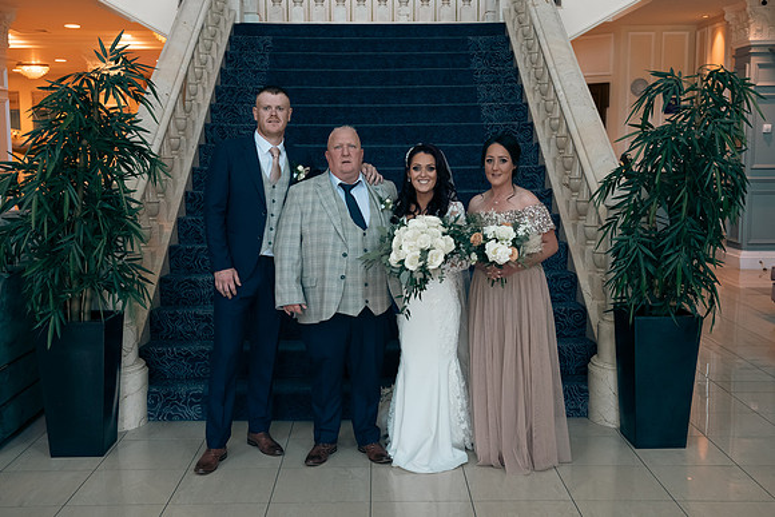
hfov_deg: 45.4
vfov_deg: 31.2
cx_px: 388
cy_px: 258
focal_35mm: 43
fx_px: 926
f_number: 5.6
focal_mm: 42
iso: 1250
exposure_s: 1/125
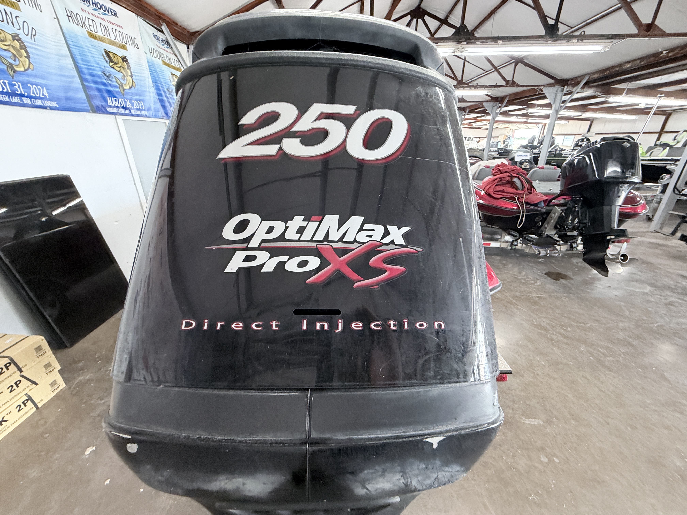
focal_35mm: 14
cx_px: 344
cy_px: 258
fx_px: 278
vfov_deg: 85.7
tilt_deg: -23.5
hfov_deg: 102.1
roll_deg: +1.0
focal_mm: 2.22
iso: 320
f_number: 2.2
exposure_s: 1/60
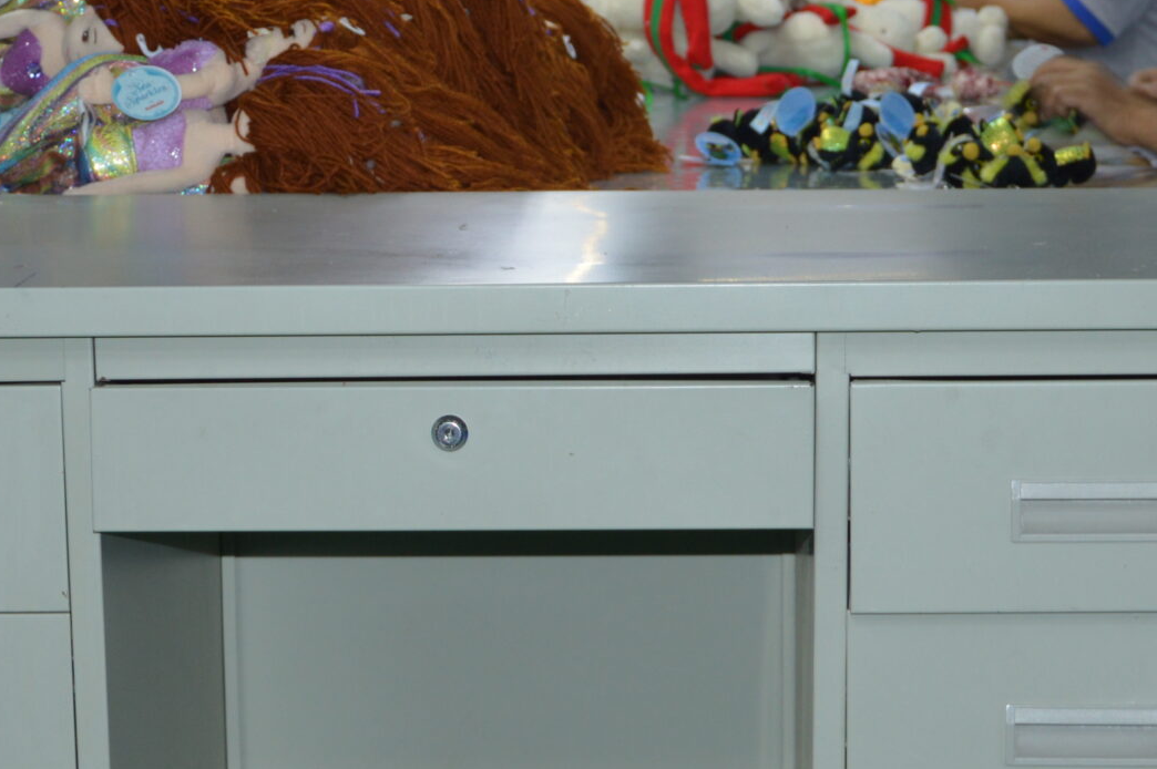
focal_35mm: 103
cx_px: 572
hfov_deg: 19.8
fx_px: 3307
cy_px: 324
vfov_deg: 13.3
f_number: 4
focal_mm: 28
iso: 280
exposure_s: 1/30
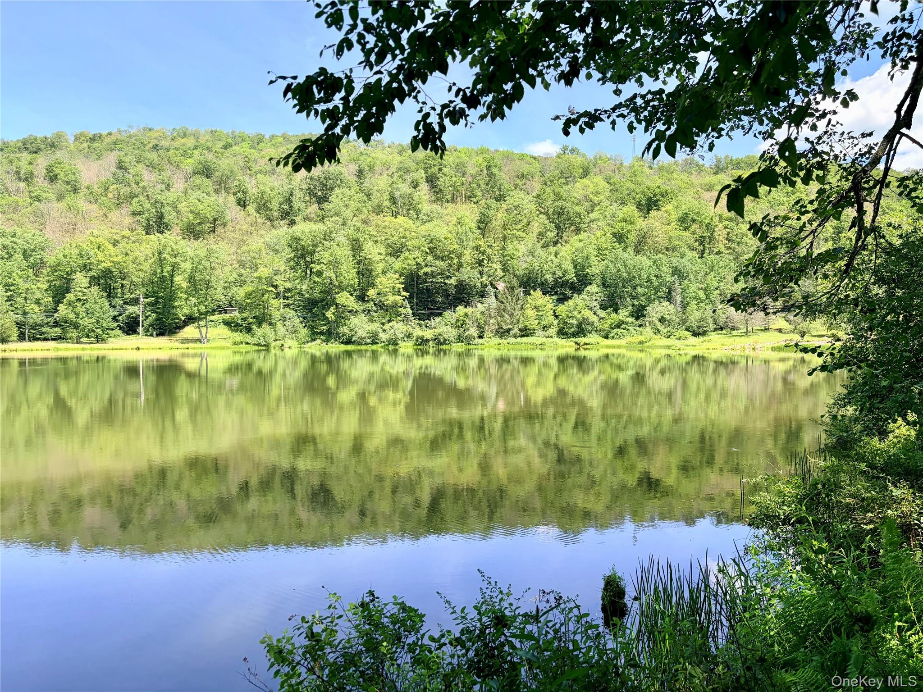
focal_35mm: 26
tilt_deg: +0.3
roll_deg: +1.5
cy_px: 346
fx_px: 693
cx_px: 462
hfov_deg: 67.3
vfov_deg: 53.1
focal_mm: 5.96
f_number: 1.6
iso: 64
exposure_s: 1/1239
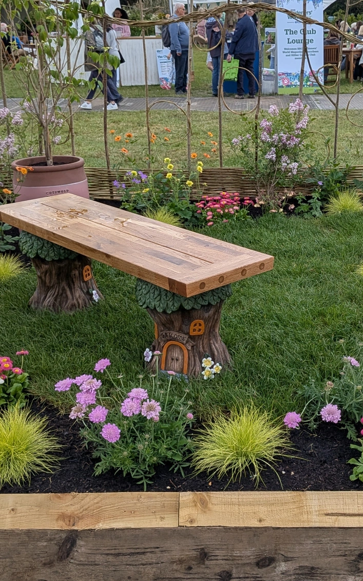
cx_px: 242
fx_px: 712
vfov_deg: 44.4
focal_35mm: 45
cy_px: 283
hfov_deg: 28.4
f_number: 1.7
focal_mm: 4.53
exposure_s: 1/616
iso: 29
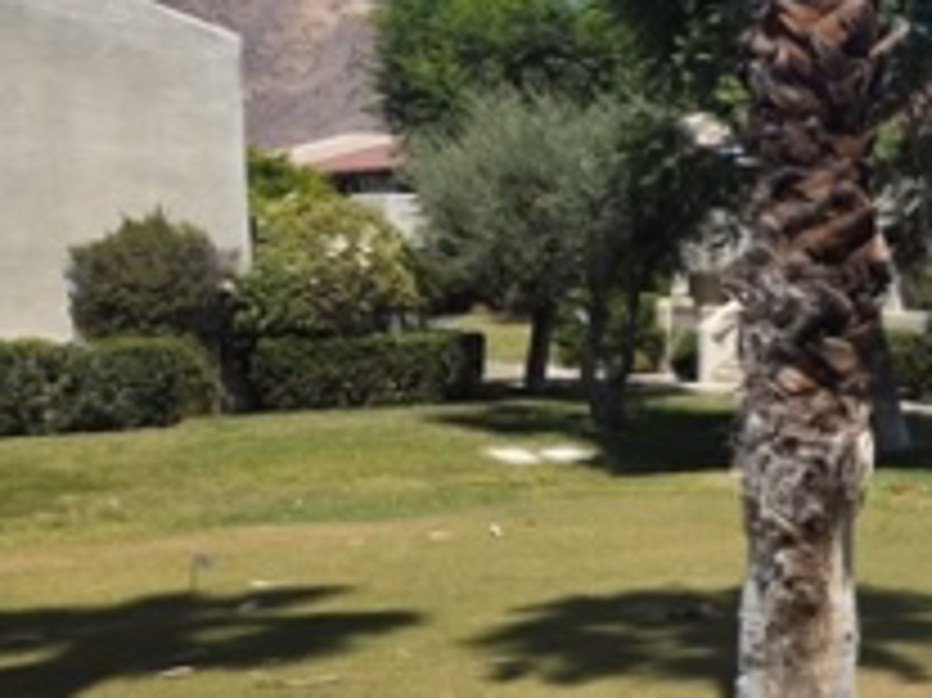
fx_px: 1749
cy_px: 387
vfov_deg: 22.6
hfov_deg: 24.8
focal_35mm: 65
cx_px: 1292
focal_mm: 5.4
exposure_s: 1/6412
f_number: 1.8
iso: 80
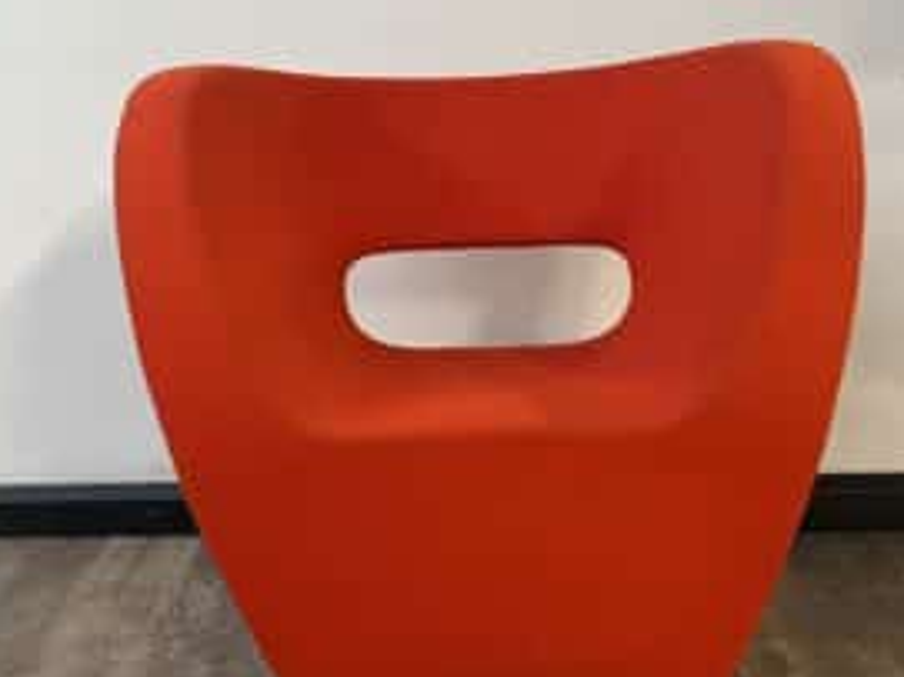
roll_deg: +1.6
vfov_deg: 30.2
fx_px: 1253
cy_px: 298
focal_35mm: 48
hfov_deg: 39.7
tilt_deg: -12.7
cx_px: 420
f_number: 1.6
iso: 200
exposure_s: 1/50
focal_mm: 5.1
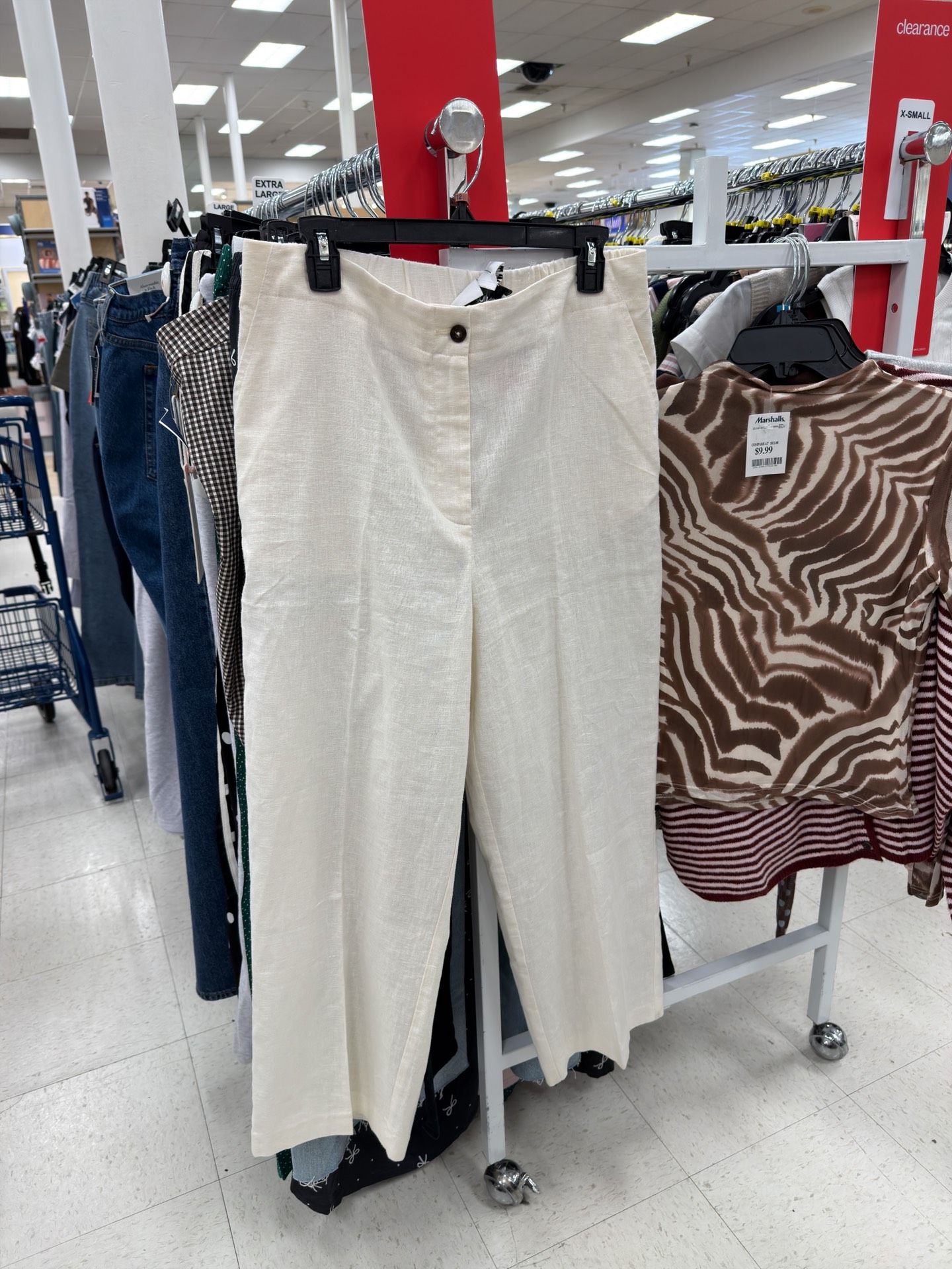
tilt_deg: -20.8
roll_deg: +2.6
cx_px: 476
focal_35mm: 24
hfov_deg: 56.8
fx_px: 880
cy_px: 634
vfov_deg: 71.6
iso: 80
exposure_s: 1/60
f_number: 1.78
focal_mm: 6.76
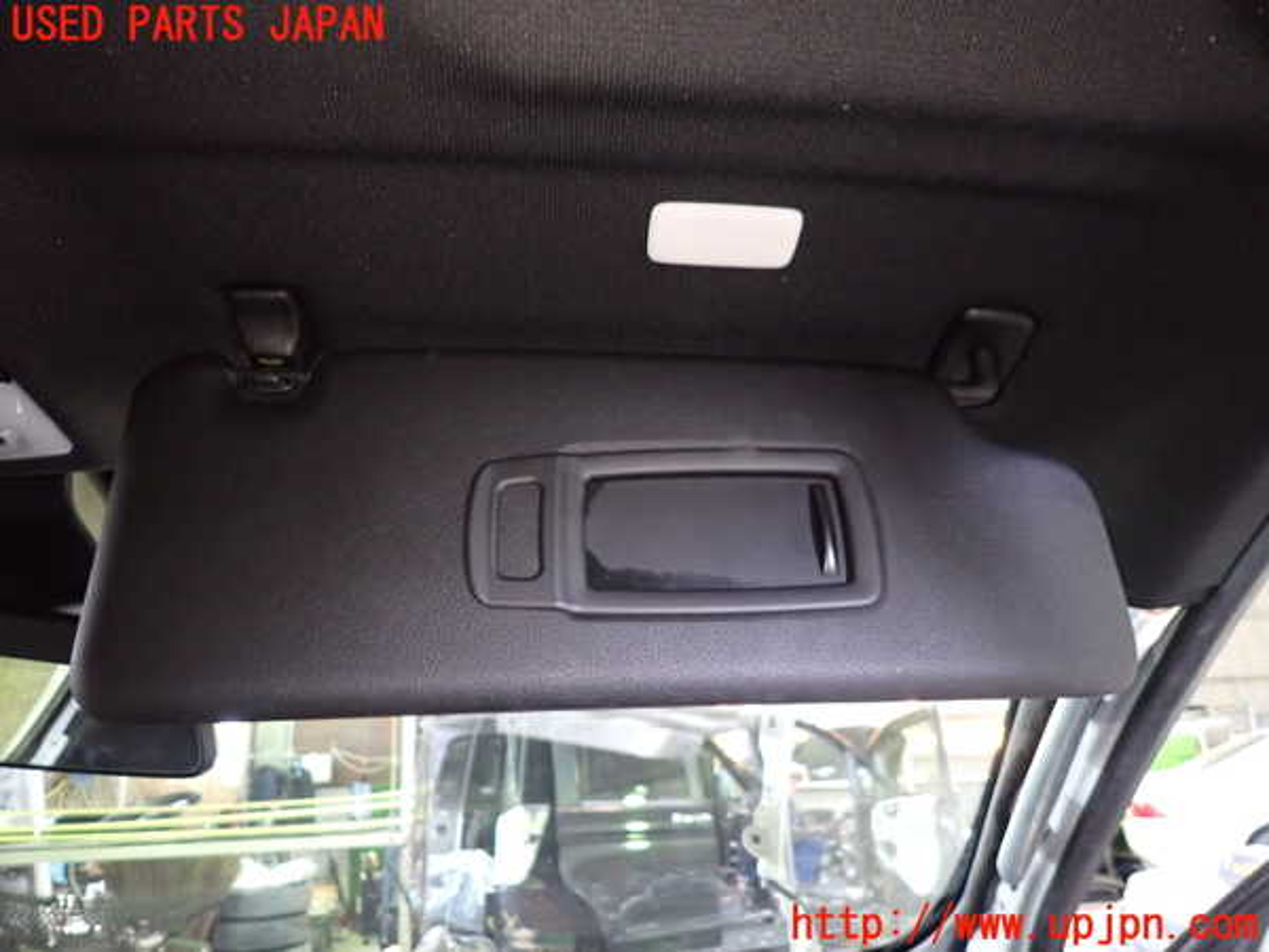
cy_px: 476
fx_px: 916
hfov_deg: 69.4
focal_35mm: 25
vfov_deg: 54.9
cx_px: 634
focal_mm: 4.5
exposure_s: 1/30
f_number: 2
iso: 800
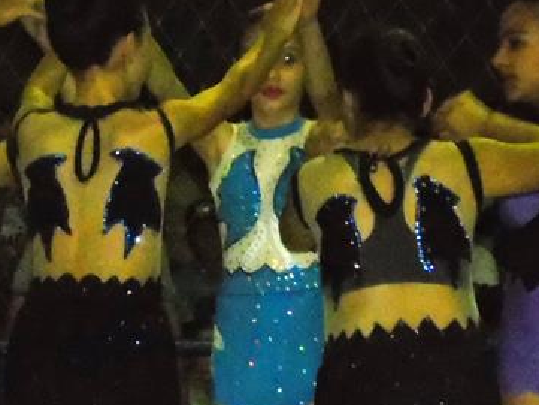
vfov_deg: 4.2
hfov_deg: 5.6
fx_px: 5483
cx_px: 103
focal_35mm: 352
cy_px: 344
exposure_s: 1/60
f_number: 4.6
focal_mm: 22
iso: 1600
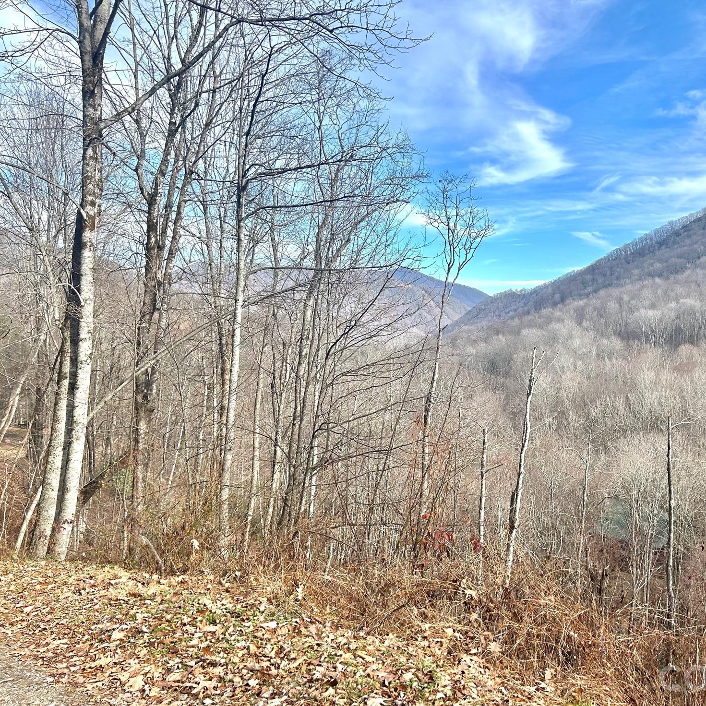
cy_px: 346
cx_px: 456
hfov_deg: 50.4
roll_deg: -1.4
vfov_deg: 51.1
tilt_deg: -2.2
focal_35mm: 32
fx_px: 738
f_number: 1.5
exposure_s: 1/2571
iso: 50
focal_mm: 5.7
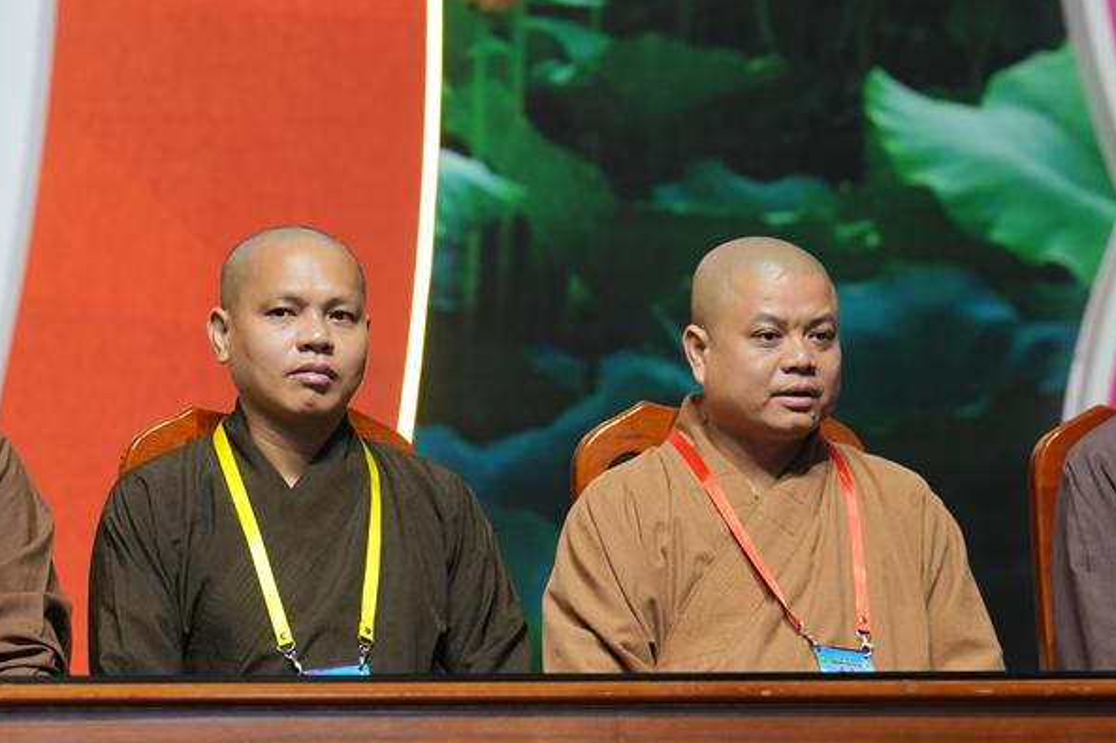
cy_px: 444
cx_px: 508
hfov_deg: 5.1
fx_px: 12551
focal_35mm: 405
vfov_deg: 3.4
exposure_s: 1/100
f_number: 4
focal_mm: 200
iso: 800
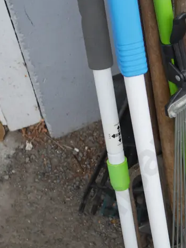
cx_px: 168
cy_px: 136
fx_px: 502
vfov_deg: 27.8
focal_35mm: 70
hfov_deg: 20.6
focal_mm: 16
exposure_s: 1/125
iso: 200
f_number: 3.6
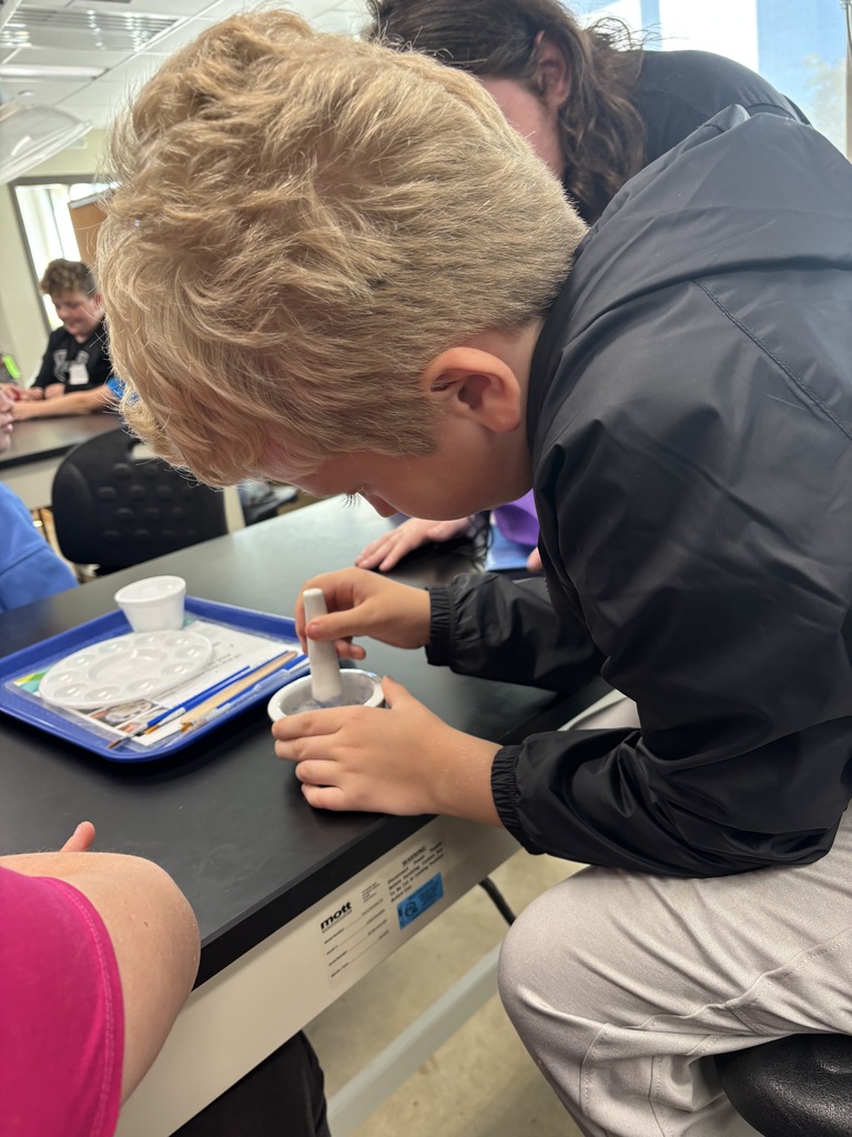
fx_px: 853
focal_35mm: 26
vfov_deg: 67.3
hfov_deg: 53.1
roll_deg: +7.4
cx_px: 426
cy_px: 568
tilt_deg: -18.5
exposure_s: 1/60
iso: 125
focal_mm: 5.96
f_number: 1.6
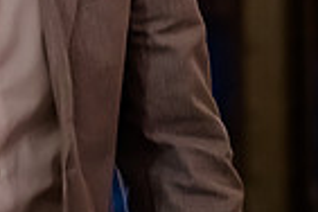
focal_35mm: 647
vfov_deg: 2.1
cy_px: -206
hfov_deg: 3.2
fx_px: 5715
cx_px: -126
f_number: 2.8
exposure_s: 1/100
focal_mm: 105
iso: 4000
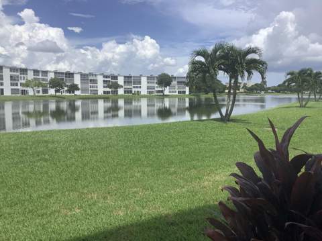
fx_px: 288
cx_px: 161
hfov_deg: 58.4
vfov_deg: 45.4
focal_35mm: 31
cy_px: 120
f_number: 2.4
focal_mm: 3.3
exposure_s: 1/1988
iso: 25
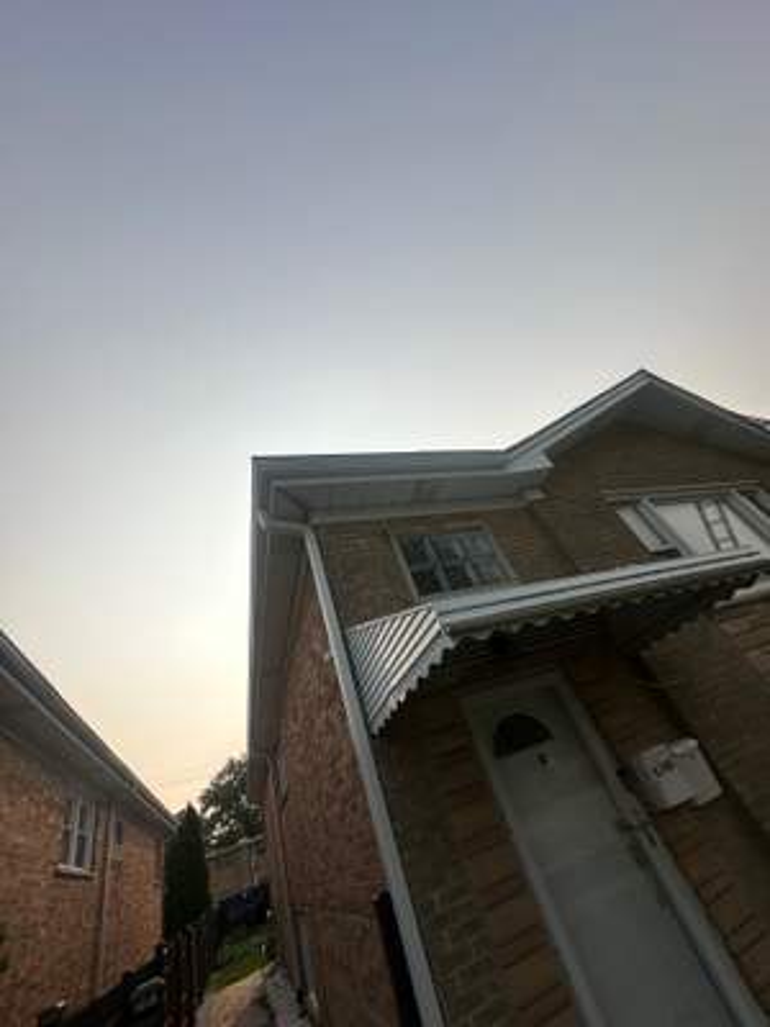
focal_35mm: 14
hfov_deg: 85.7
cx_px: 385
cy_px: 514
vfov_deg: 102.1
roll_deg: +20.8
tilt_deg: +37.1
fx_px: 415
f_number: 2.2
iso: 50
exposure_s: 1/3040
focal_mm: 2.22
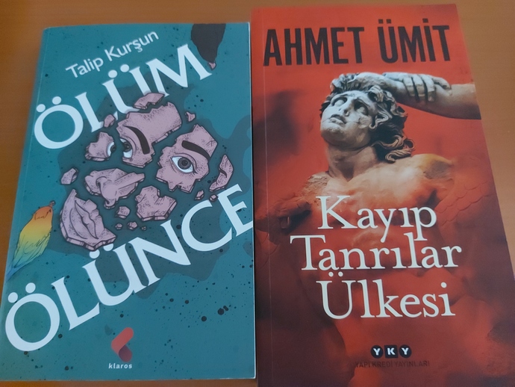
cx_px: 258
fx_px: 357
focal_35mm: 24
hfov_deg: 71.6
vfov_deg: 56.8
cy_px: 194
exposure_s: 1/10
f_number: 1.8
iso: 2000
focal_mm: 5.23
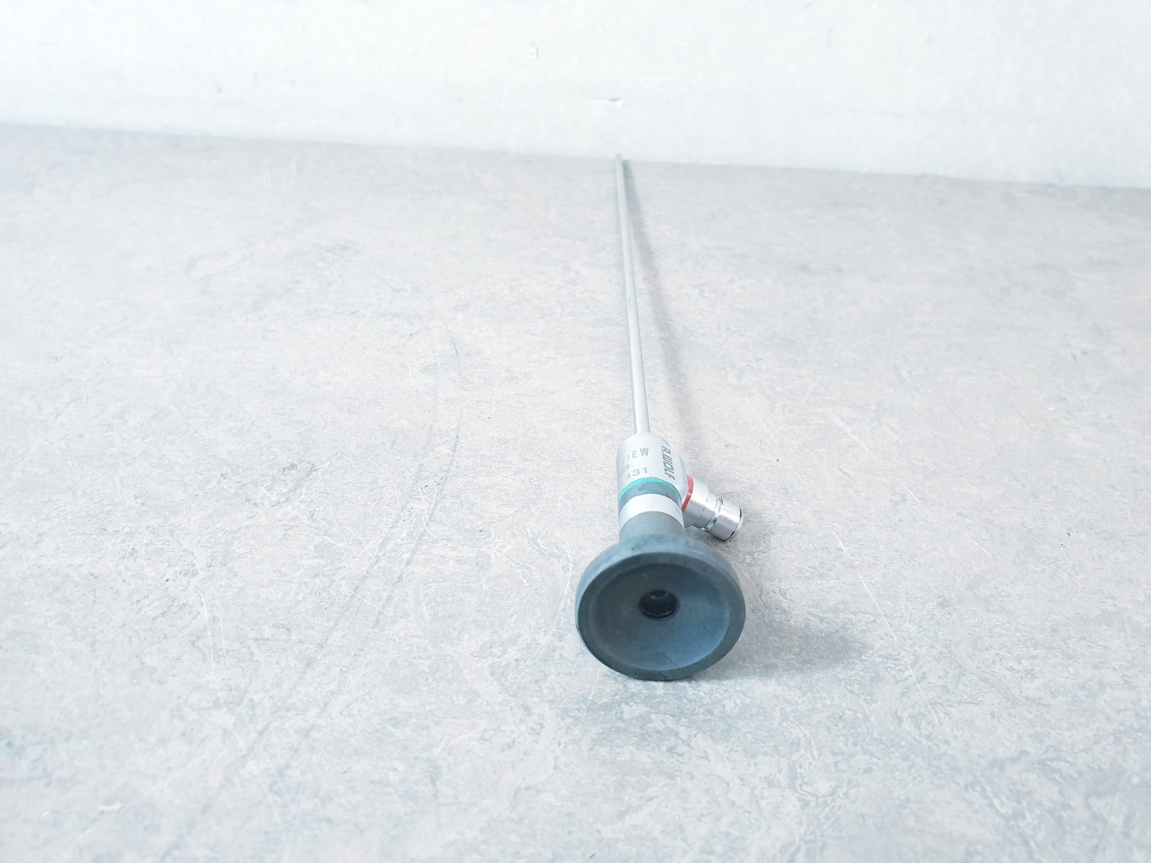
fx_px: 865
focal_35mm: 26
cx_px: 576
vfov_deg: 53.1
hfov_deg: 67.3
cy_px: 432
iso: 250
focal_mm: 4.3
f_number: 2.4
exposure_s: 1/33
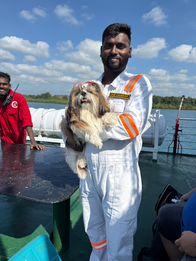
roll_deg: -4.6
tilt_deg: -8.4
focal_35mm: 24
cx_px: 98
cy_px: 130
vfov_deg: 71.6
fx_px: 181
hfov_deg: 56.8
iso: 80
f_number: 1.78
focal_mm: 6.76
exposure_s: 1/6173
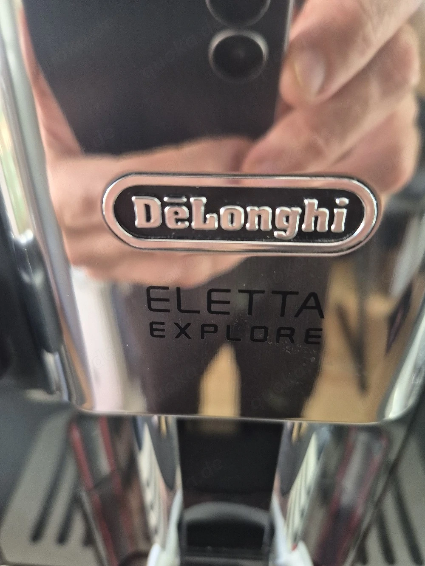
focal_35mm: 23
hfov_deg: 58.9
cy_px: 283
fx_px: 376
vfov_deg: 73.9
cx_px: 212
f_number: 1.8
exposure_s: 1/100
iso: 640
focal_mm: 5.4
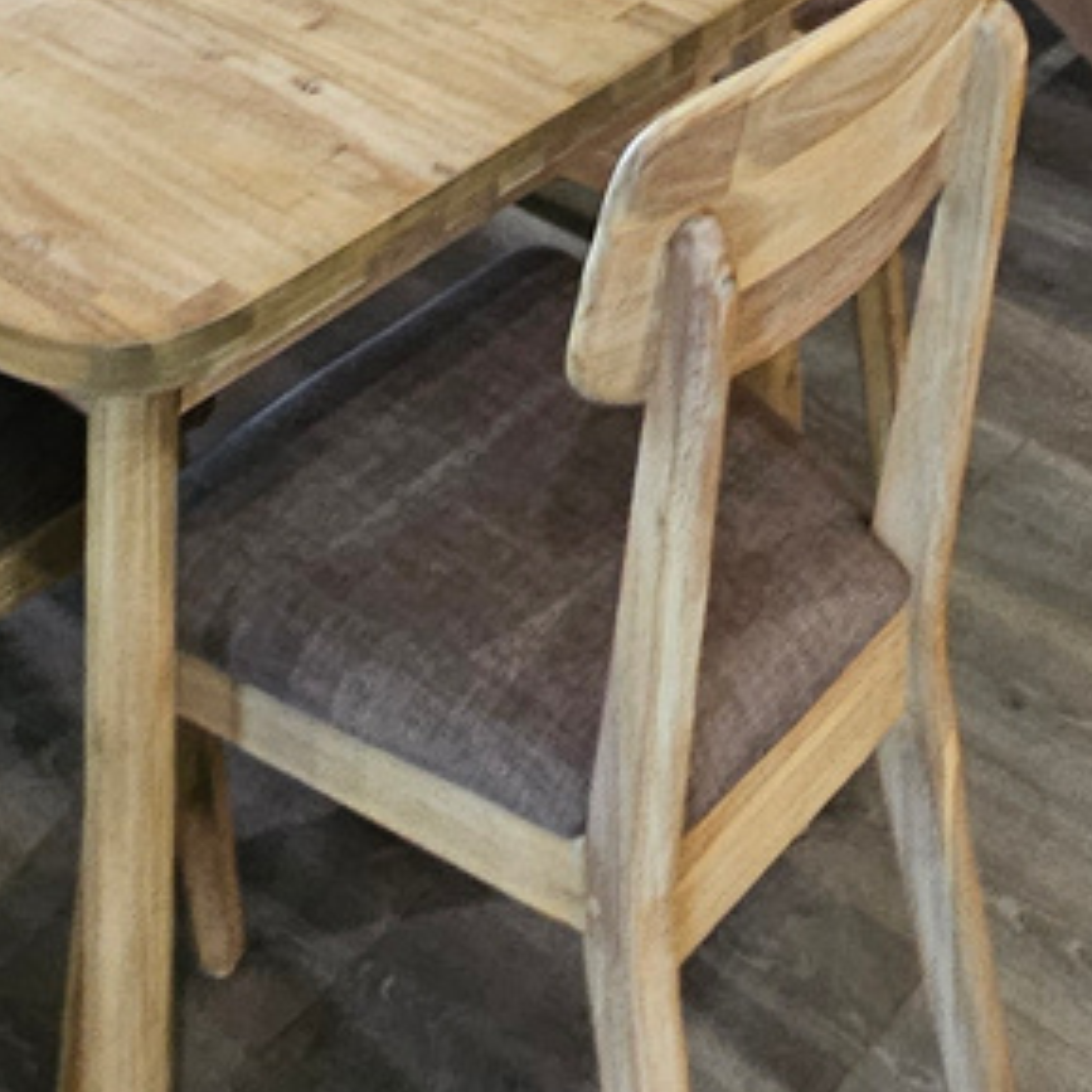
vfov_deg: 19.0
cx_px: 586
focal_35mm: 61
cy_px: -1020
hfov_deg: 28.1
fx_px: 2177
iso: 320
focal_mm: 2.2
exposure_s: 1/30
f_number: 2.2
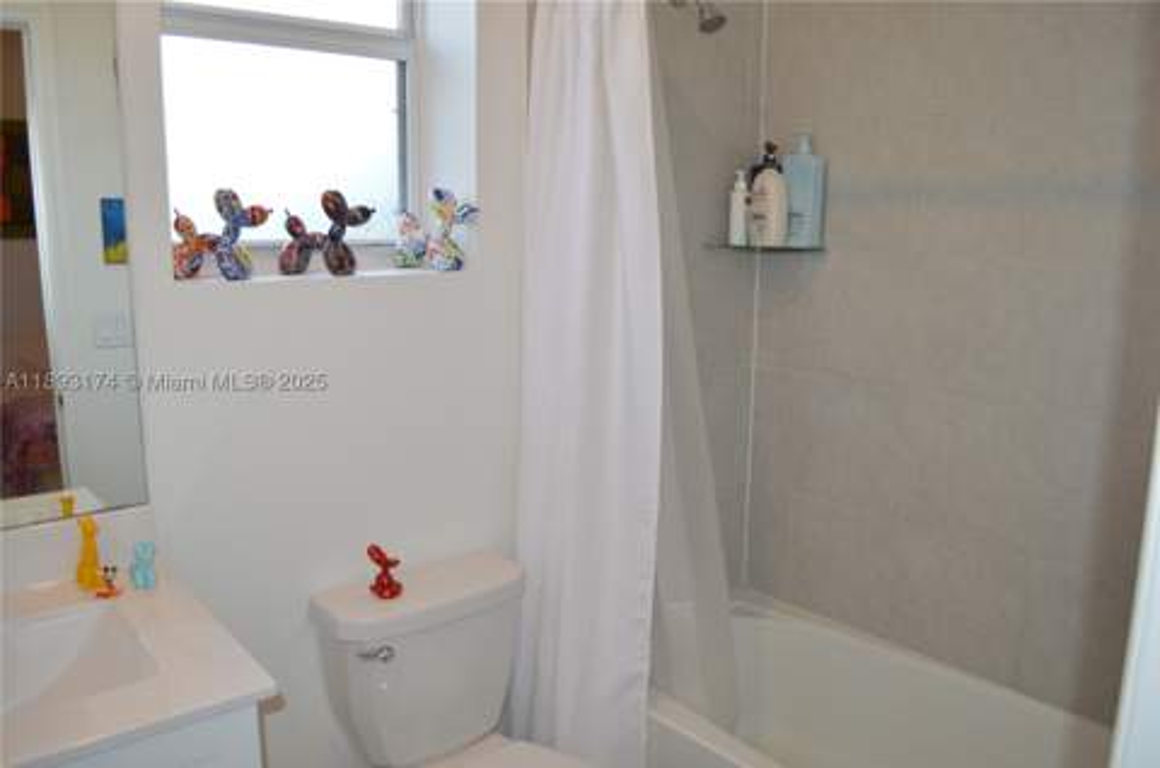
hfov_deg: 67.5
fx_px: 868
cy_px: 384
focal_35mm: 27
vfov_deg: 47.7
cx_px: 580
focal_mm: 18
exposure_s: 1/100
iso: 400
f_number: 4
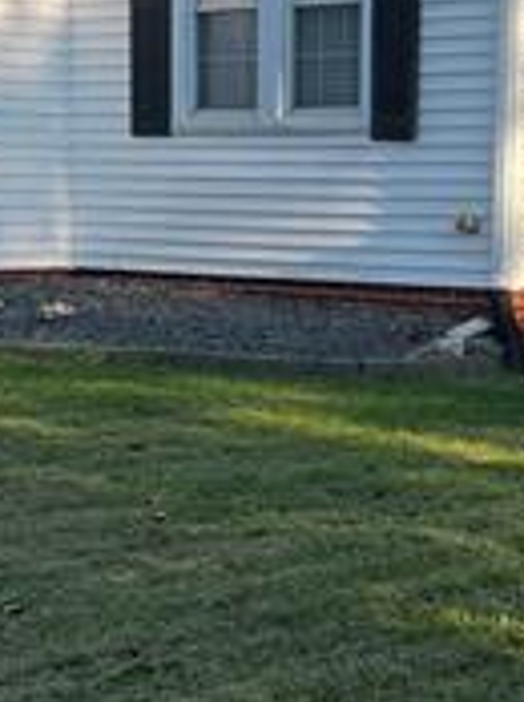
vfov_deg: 17.1
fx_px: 2327
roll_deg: -0.4
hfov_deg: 12.8
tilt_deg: -5.4
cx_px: 359
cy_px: 428
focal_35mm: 115
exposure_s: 1/1048
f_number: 1.5
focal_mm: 5.7
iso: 50
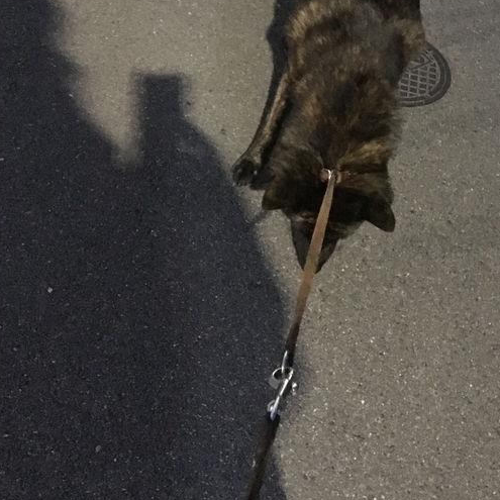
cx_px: 378
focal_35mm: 53
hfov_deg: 31.6
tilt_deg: -47.2
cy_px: 115
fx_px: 866
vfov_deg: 31.5
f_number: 2.2
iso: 1250
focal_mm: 4.15
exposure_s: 1/15
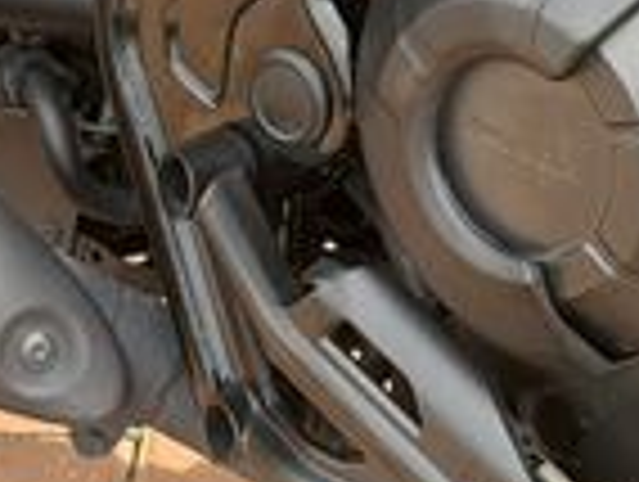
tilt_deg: -33.3
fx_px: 3994
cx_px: 400
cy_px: -27
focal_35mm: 216
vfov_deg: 6.9
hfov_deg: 9.1
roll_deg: +5.6
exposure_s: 1/1167
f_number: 1.78
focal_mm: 6.76
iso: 100
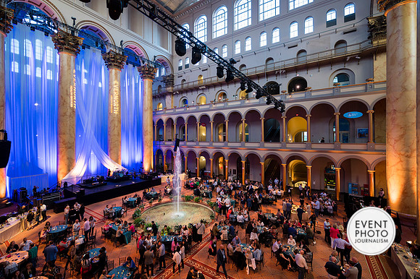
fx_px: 178
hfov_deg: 99.5
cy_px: 136
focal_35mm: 15
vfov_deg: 76.4
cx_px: 204
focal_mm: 14
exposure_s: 1/40
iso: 800
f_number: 4
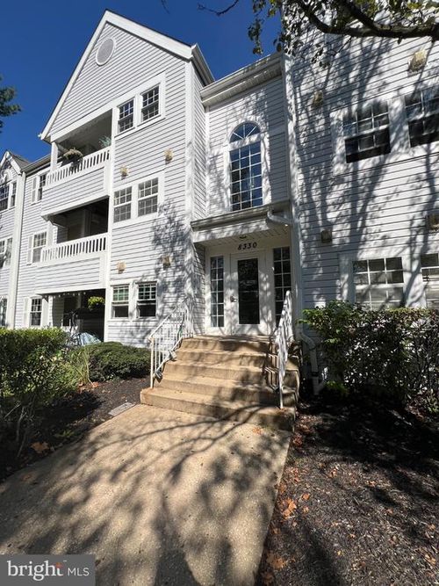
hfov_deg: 89.9
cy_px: 293
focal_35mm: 13
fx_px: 220
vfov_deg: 106.2
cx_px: 220
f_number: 1.8
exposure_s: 1/2053
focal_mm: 1.57
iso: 32
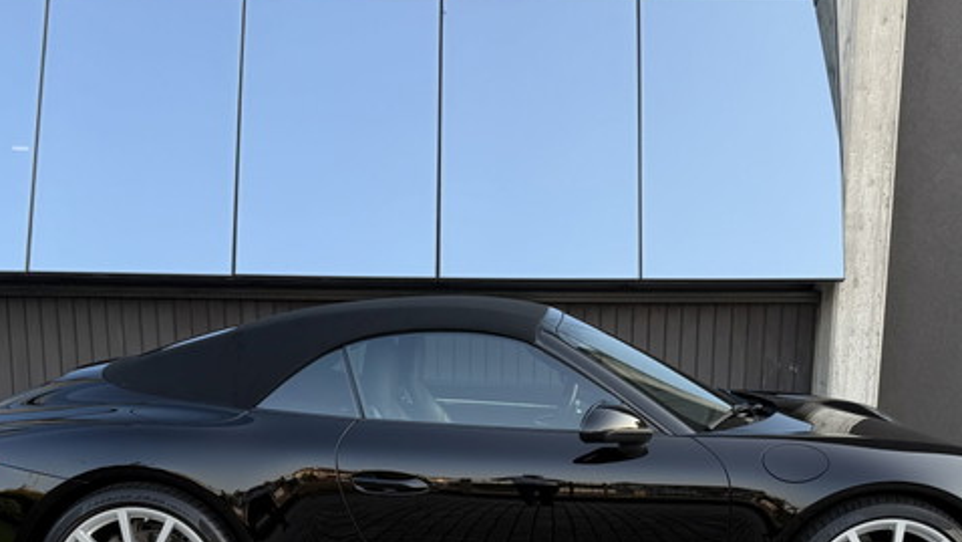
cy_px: 469
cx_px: 495
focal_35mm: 42
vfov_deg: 27.5
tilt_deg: -9.9
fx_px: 1071
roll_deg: -1.3
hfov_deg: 48.3
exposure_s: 1/393
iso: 80
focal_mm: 6.76
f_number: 1.78
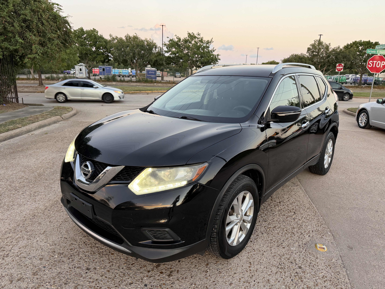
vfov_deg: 56.8
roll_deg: -0.7
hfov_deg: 71.6
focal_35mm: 24
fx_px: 267
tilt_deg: -13.6
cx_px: 192
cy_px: 144
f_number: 1.78
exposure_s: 1/120
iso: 200
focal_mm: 6.76
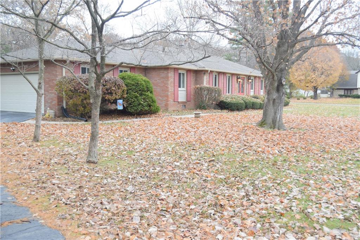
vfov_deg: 36.8
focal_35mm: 36
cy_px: 120
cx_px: 180
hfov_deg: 53.1
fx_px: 360
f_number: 5
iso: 400
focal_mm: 24
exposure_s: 1/100
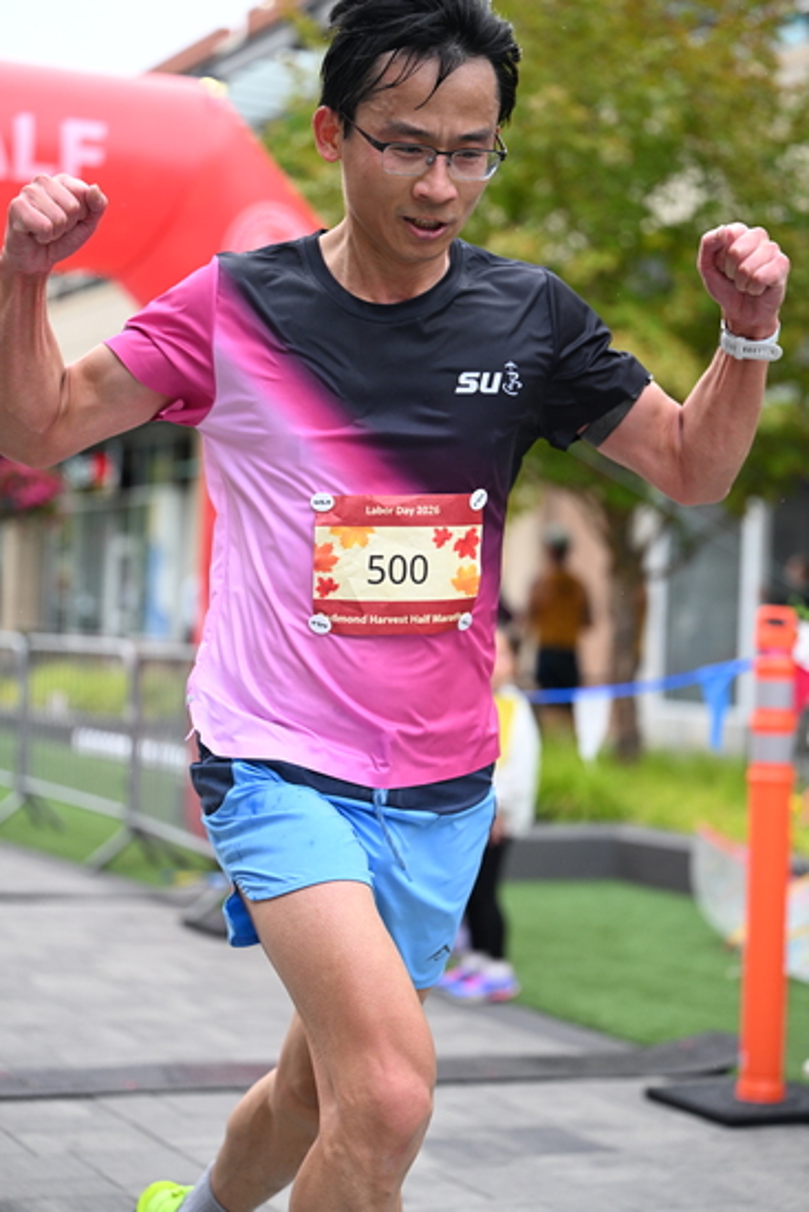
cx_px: 404
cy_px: 606
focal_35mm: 70
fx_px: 2358
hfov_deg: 19.5
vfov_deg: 28.8
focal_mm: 70
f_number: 2.8
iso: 1250
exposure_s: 1/1600
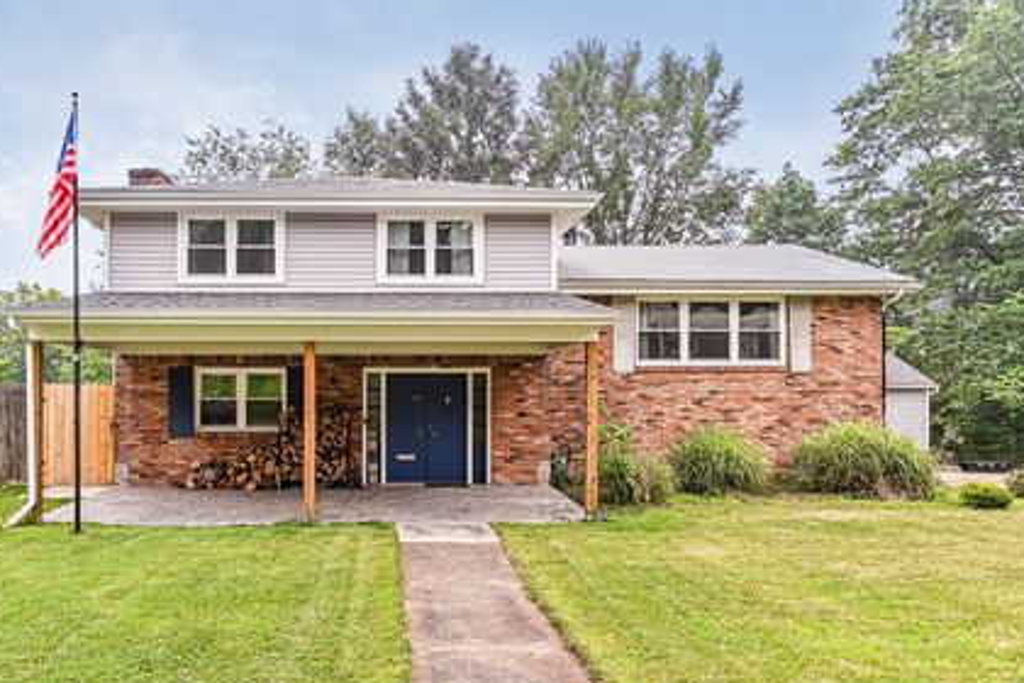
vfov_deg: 50.1
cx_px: 436
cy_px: 382
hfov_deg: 69.9
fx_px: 728
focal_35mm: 26
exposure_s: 1/100
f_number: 8
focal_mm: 21.5
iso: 100
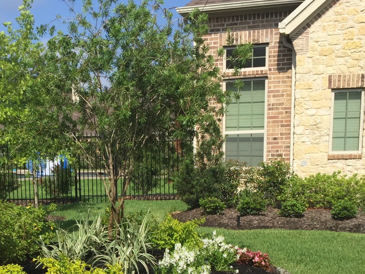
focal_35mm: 63
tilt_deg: -10.5
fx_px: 664
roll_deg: +2.5
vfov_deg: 22.4
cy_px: 277
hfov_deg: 30.3
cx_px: 100
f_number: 2.2
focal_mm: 4.15
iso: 32
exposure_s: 1/2326
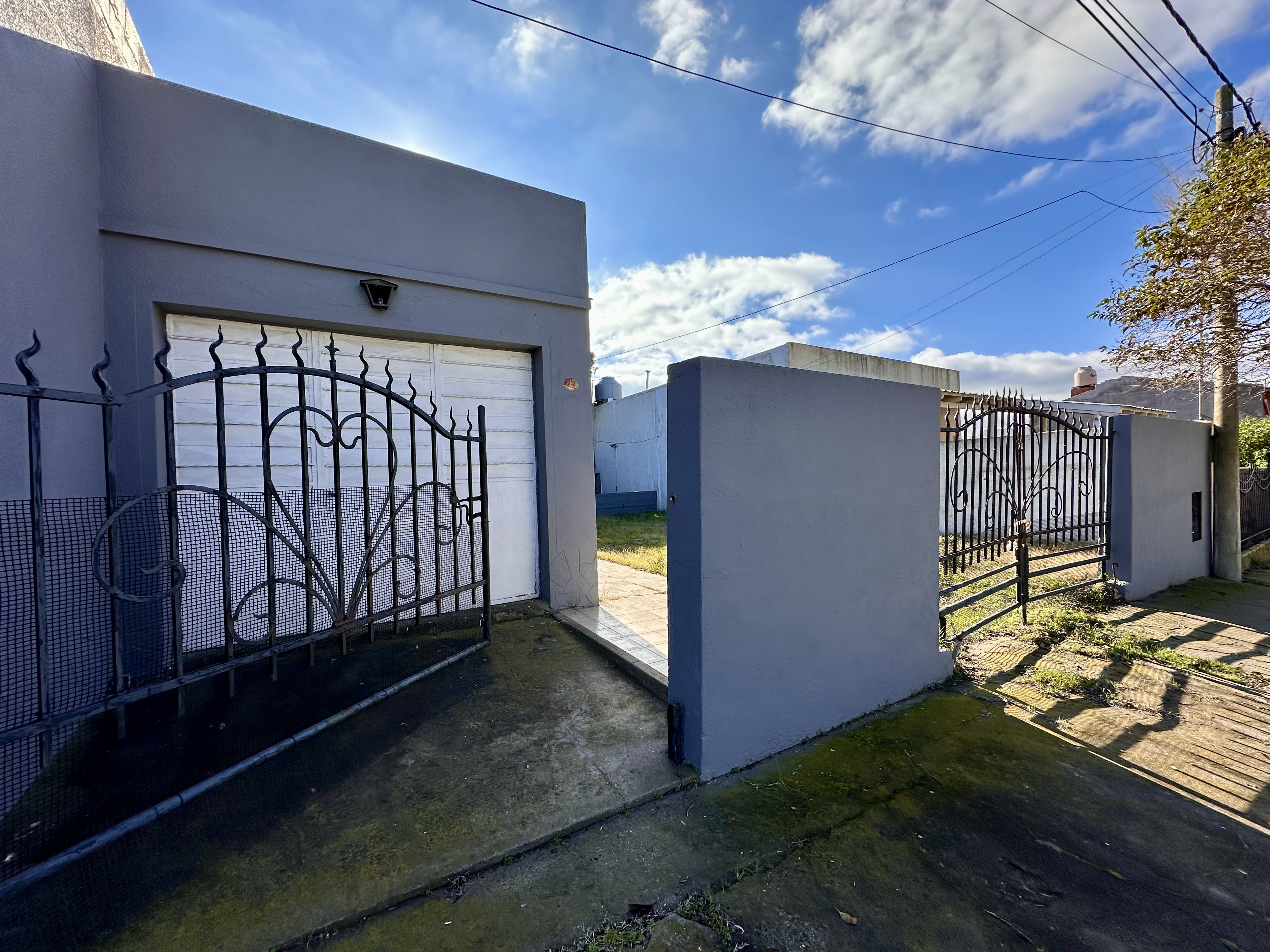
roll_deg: +2.5
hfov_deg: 102.1
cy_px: 476
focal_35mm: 14
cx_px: 635
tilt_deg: +0.7
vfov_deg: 85.7
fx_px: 514
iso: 40
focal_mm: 2.22
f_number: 2.2
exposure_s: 1/1289
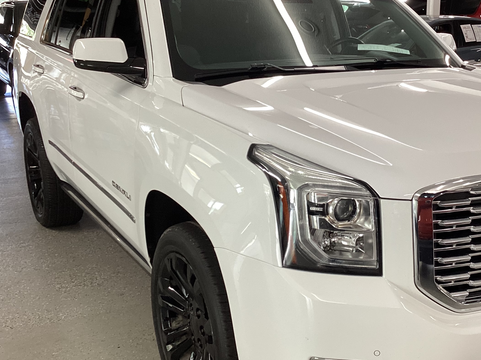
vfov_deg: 30.3
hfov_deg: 38.9
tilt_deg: -16.4
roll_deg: +0.0
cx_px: 340
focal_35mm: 48
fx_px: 667
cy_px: 179
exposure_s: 1/50
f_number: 2.4
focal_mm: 3.3
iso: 80
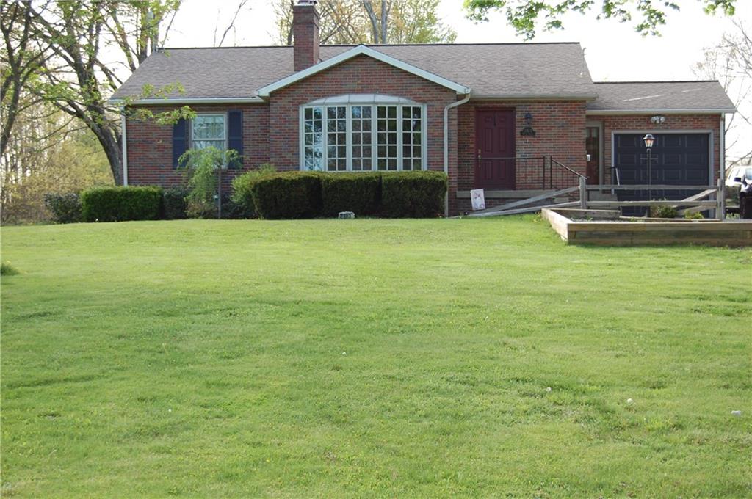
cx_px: 376
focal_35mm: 57
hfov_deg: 35.1
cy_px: 250
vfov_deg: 23.7
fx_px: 1189
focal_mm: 38
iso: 200
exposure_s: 1/125
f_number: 5.6
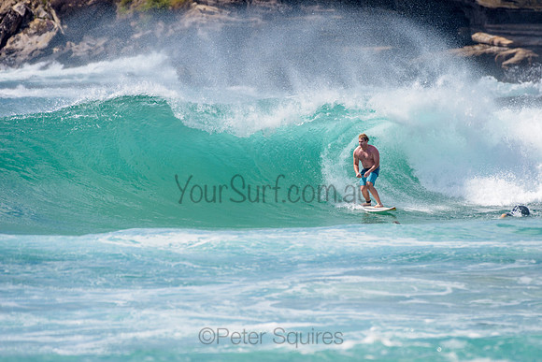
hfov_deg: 3.4
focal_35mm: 613
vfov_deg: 2.2
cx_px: 332
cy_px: 160
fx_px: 9232
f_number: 5.6
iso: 110
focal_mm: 500
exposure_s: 1/2000
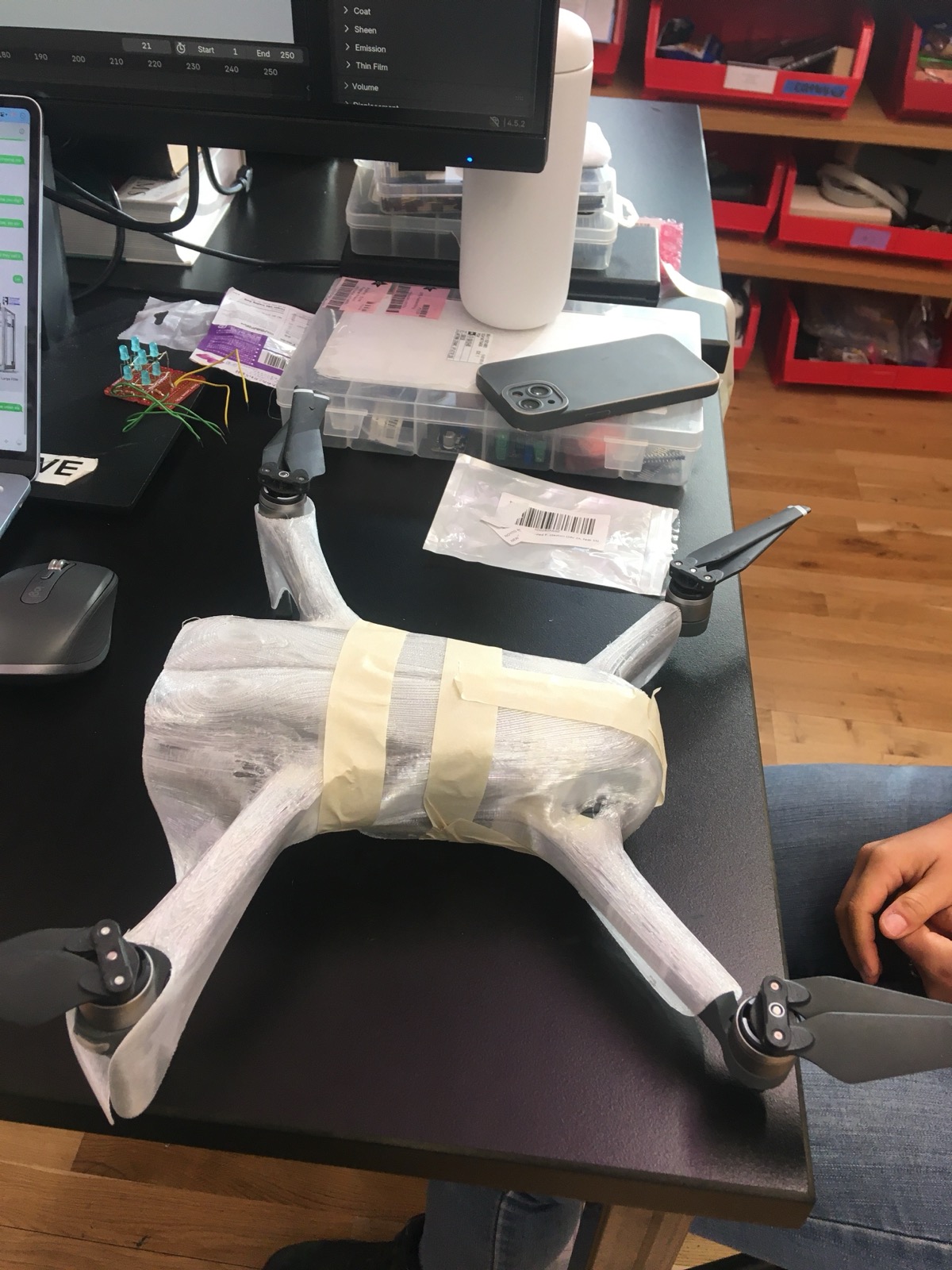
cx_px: 476
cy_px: 635
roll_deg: -3.7
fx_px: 1063
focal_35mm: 29
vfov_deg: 61.7
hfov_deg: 48.2
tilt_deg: -43.5
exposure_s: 1/30
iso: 25
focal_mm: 4.15
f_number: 2.2
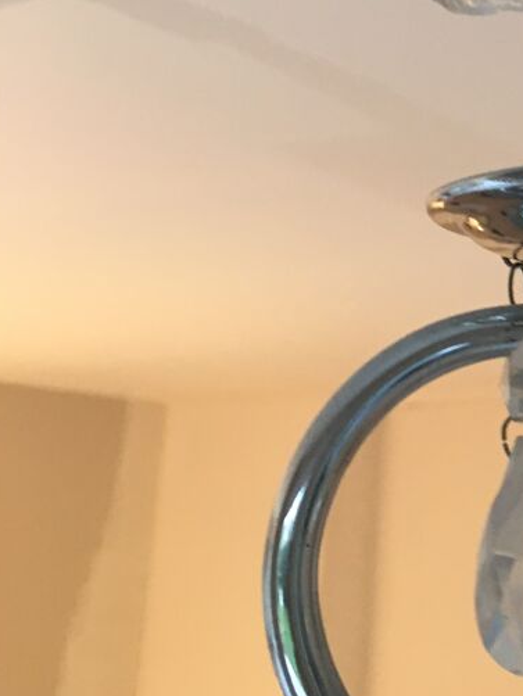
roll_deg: -0.9
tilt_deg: +14.0
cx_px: 678
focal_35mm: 77
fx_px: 1550
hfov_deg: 17.9
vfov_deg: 24.9
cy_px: 146
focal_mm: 4.15
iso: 125
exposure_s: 1/33
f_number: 2.2
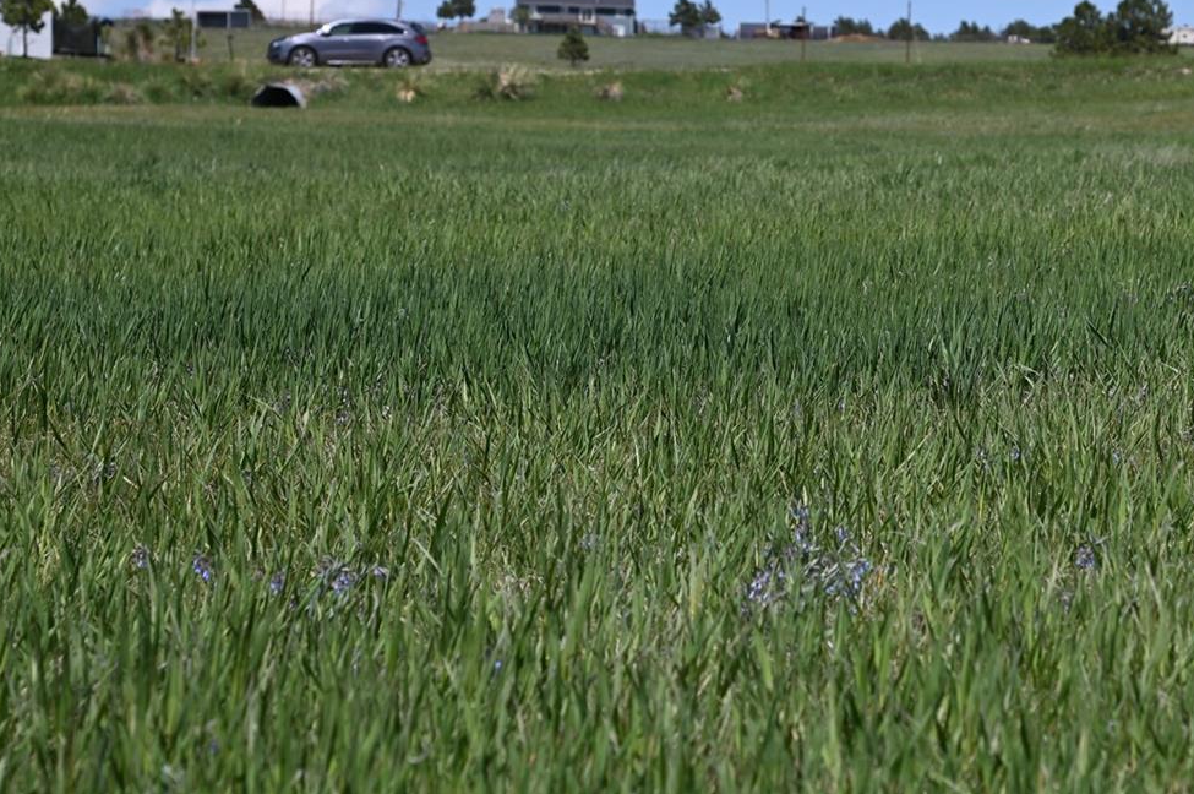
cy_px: 292
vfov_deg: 10.7
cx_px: 898
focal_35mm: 128
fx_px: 4241
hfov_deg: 15.9
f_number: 6.3
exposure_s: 1/640
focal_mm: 78
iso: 100
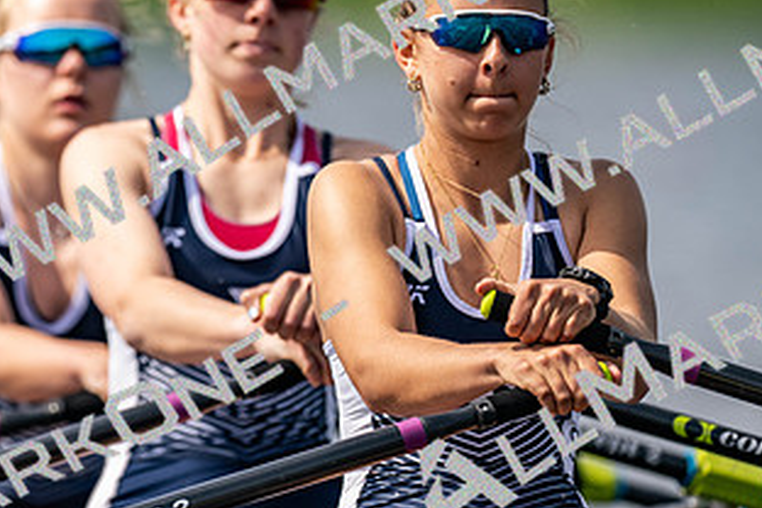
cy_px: 324
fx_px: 23620
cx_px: 210
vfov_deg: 1.2
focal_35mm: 1116
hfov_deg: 1.8
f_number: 4
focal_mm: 600
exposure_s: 1/2500
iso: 250
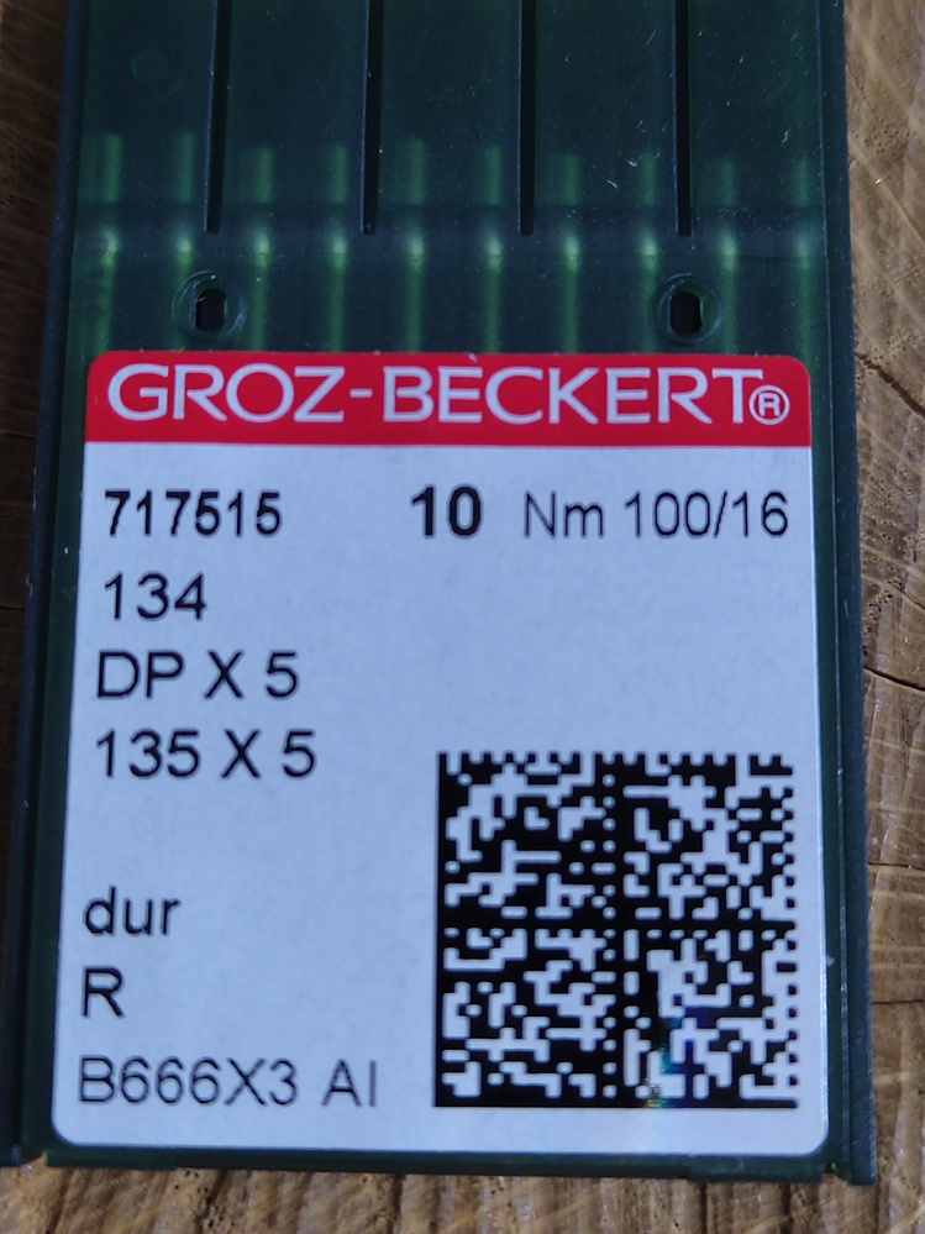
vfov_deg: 41.2
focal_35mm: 46
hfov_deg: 31.5
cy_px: 617
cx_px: 462
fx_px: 1639
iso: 2722
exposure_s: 1/50
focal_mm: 5.52
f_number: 1.9
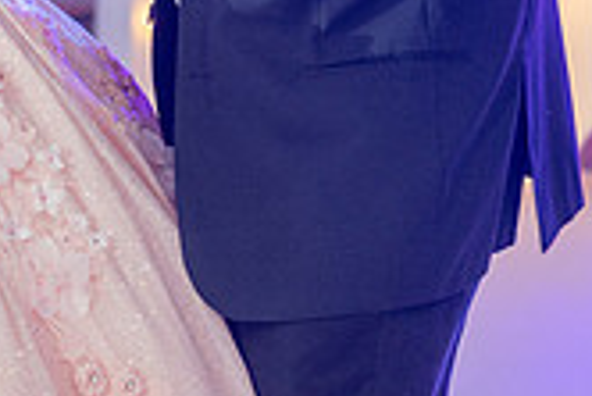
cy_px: -255
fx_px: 4016
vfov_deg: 5.6
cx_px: -18
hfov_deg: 8.4
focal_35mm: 244
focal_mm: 70
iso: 400
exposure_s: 1/100
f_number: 2.8
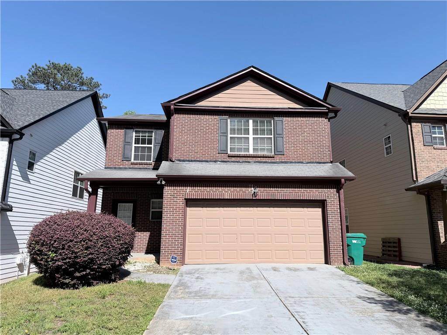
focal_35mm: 24
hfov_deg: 71.6
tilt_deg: +10.9
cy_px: 168
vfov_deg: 56.8
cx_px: 224
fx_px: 310
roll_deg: -1.3
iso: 80
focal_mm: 6.76
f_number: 1.78
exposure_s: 1/4975
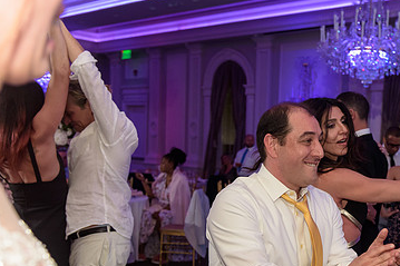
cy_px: 211
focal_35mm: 55
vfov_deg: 24.2
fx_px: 611
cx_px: 312
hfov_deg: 35.3
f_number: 3.2
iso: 1600
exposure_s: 1/125
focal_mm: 34
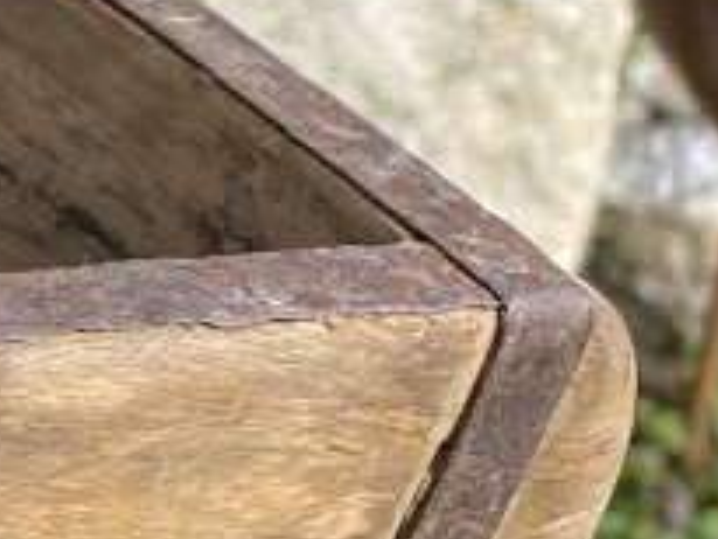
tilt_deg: -28.8
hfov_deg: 9.7
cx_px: -1252
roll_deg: +0.3
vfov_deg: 8.8
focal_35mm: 169
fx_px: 3507
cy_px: 301
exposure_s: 1/762
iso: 32
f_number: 1.8
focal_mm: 4.25
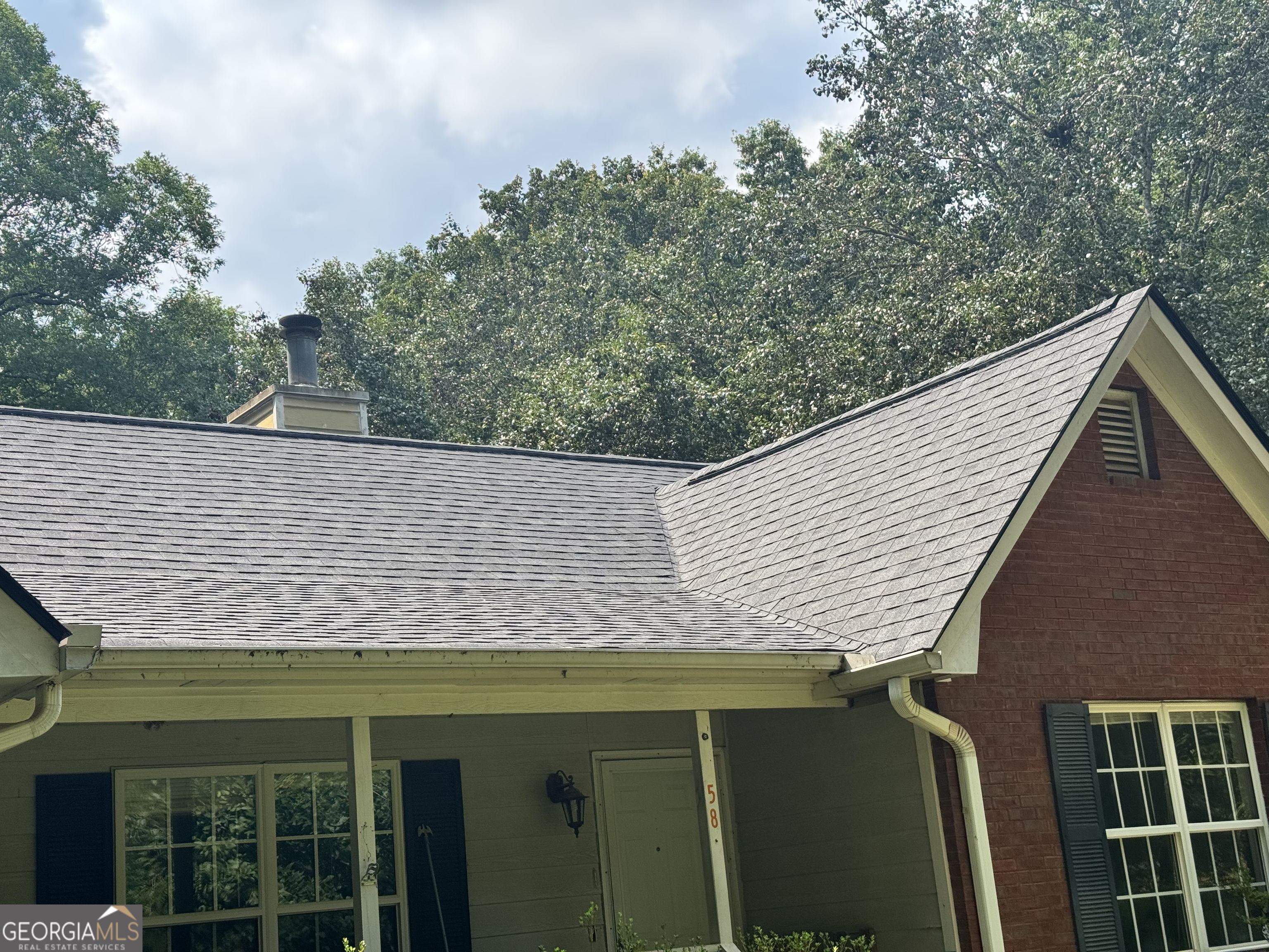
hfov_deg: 39.7
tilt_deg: +12.4
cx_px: 634
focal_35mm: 48
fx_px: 1760
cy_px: 476
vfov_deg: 30.3
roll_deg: +4.8
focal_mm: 6.76
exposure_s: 1/2045
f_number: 1.78
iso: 64
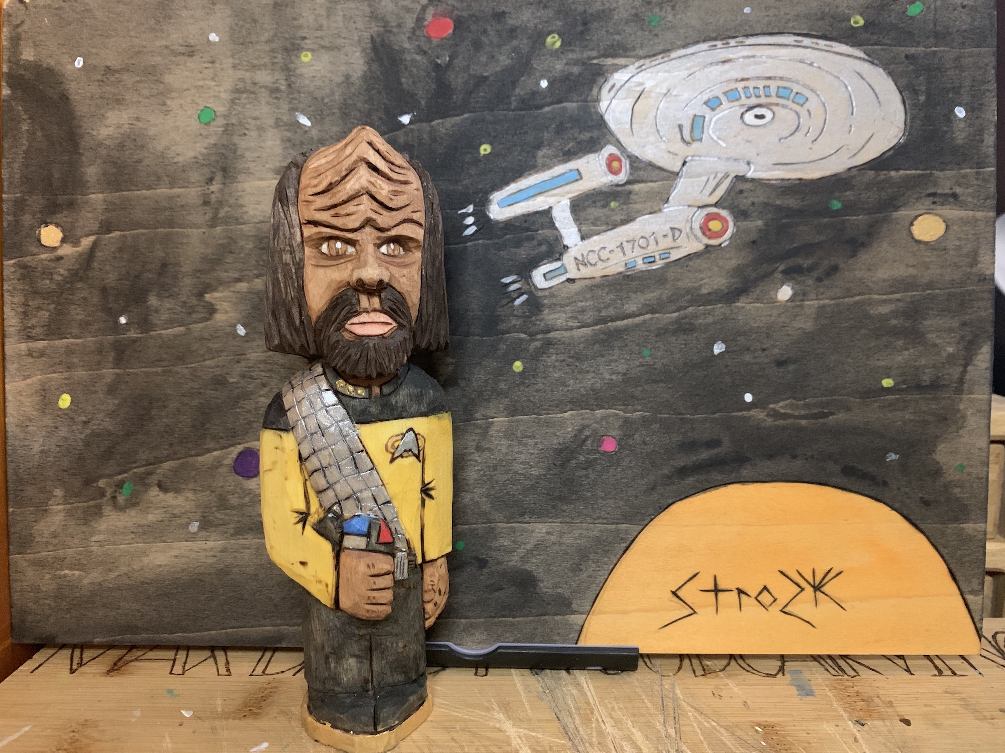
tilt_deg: -8.3
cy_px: 376
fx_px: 755
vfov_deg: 53.1
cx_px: 502
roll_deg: -1.2
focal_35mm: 26
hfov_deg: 67.3
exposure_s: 1/24
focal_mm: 4.25
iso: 800
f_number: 1.8
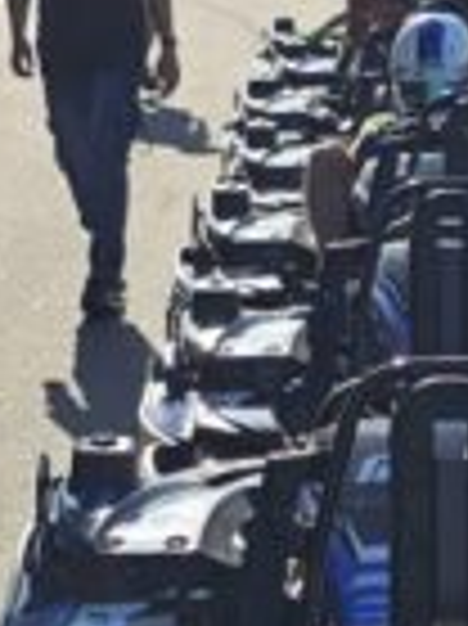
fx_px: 3069
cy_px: 603
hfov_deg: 8.7
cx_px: 342
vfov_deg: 11.5
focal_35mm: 170
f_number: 1.7
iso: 10
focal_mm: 6.3
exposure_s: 1/927
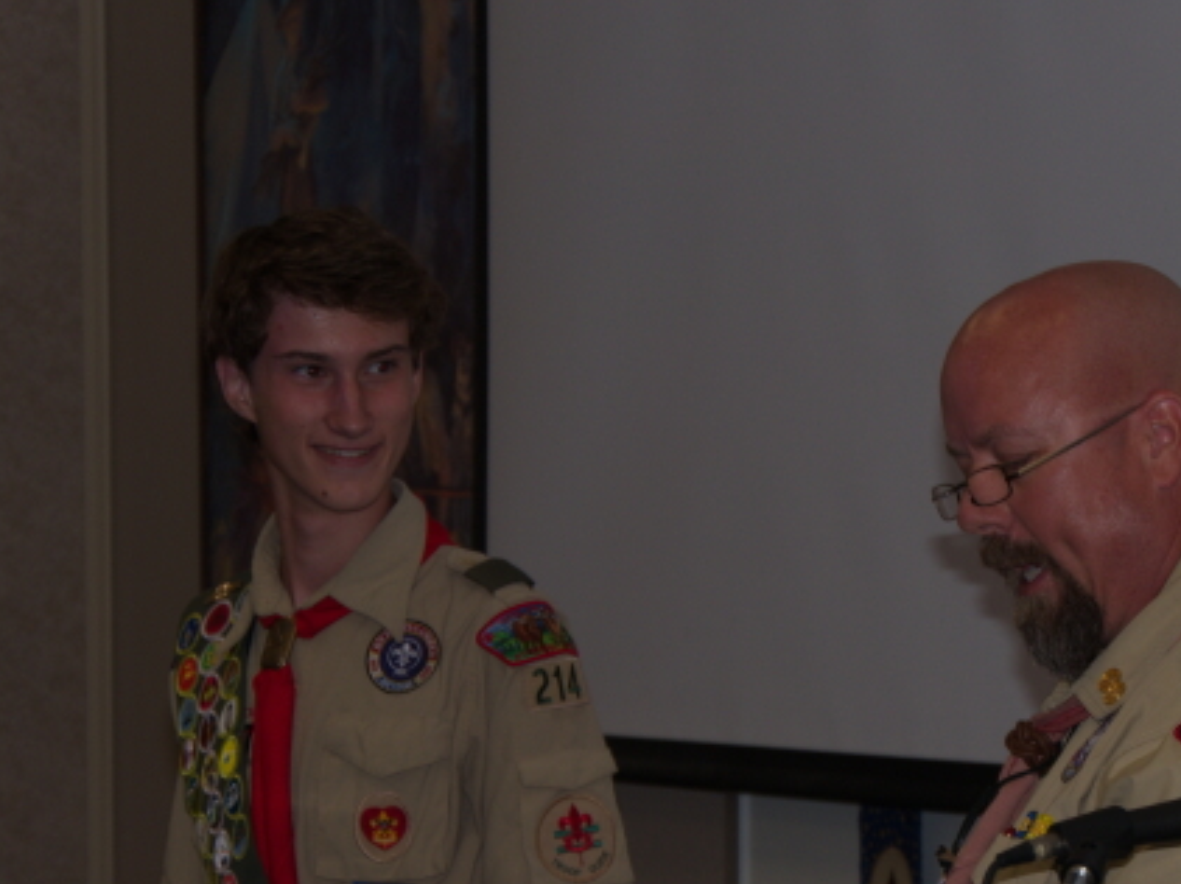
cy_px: 660
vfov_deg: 8.9
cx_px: 795
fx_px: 5694
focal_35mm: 167
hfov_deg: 11.8
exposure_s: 1/125
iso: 200
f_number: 5.1
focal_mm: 55
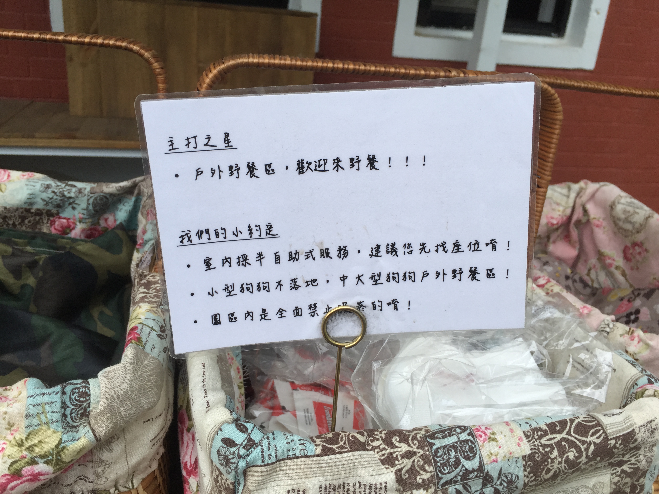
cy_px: 247
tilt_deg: -22.7
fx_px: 552
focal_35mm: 29
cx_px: 330
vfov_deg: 48.2
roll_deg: -6.4
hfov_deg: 61.7
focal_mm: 4.15
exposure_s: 1/659
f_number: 2.2
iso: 32
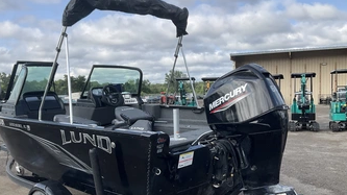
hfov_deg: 52.7
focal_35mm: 38
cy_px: 121
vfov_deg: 31.0
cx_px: 153
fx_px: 349
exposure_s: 1/1279
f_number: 1.8
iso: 25
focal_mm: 3
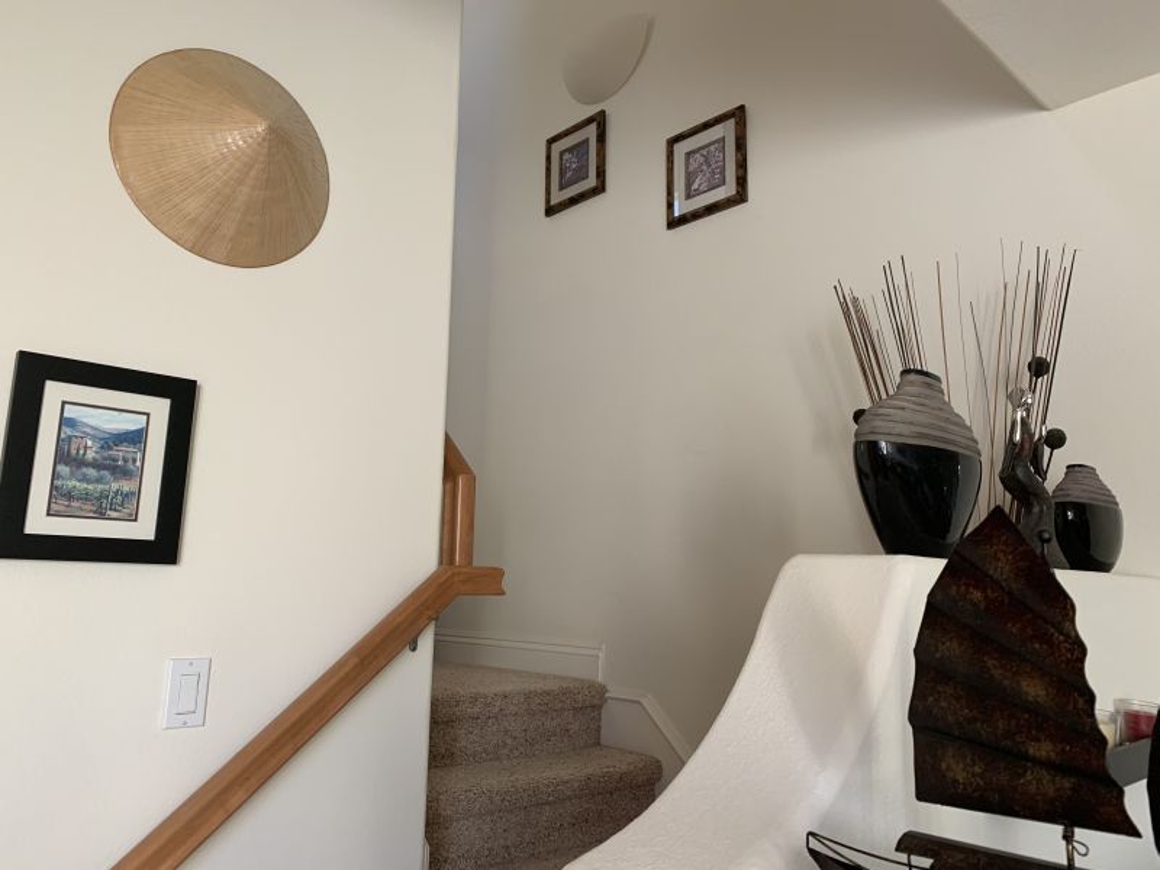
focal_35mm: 26
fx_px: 871
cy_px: 435
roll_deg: -0.7
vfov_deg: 53.1
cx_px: 580
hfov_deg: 67.3
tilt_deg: +11.1
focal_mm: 4.25
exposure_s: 1/60
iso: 100
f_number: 1.8
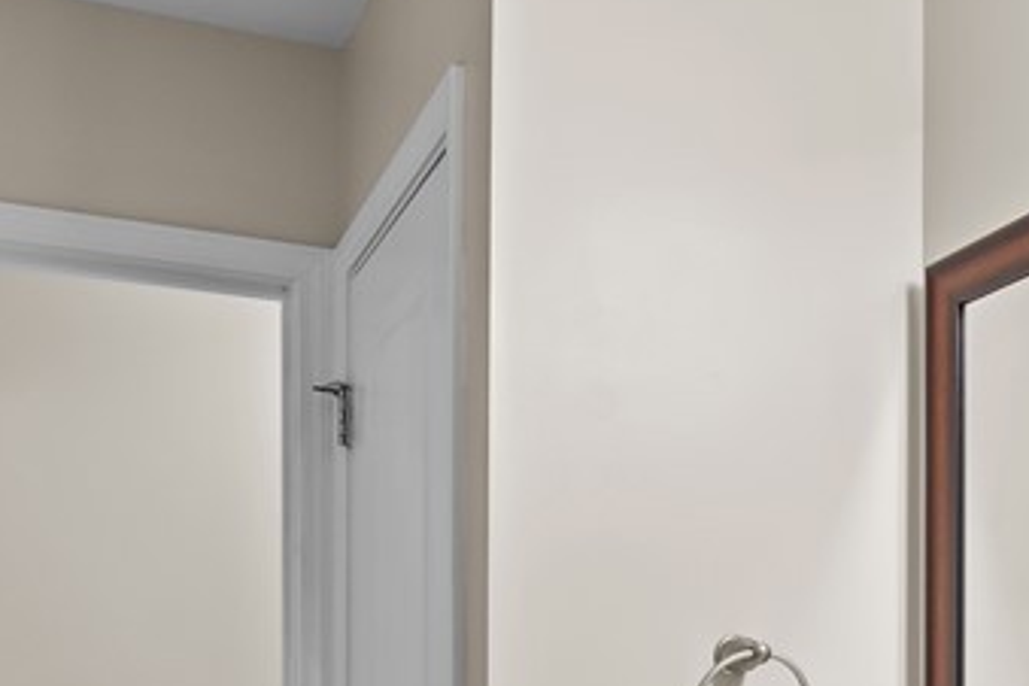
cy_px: 956
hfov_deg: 40.0
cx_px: 765
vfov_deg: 23.7
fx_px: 1372
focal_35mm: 48
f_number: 8
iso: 4000
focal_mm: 15
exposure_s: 1/30
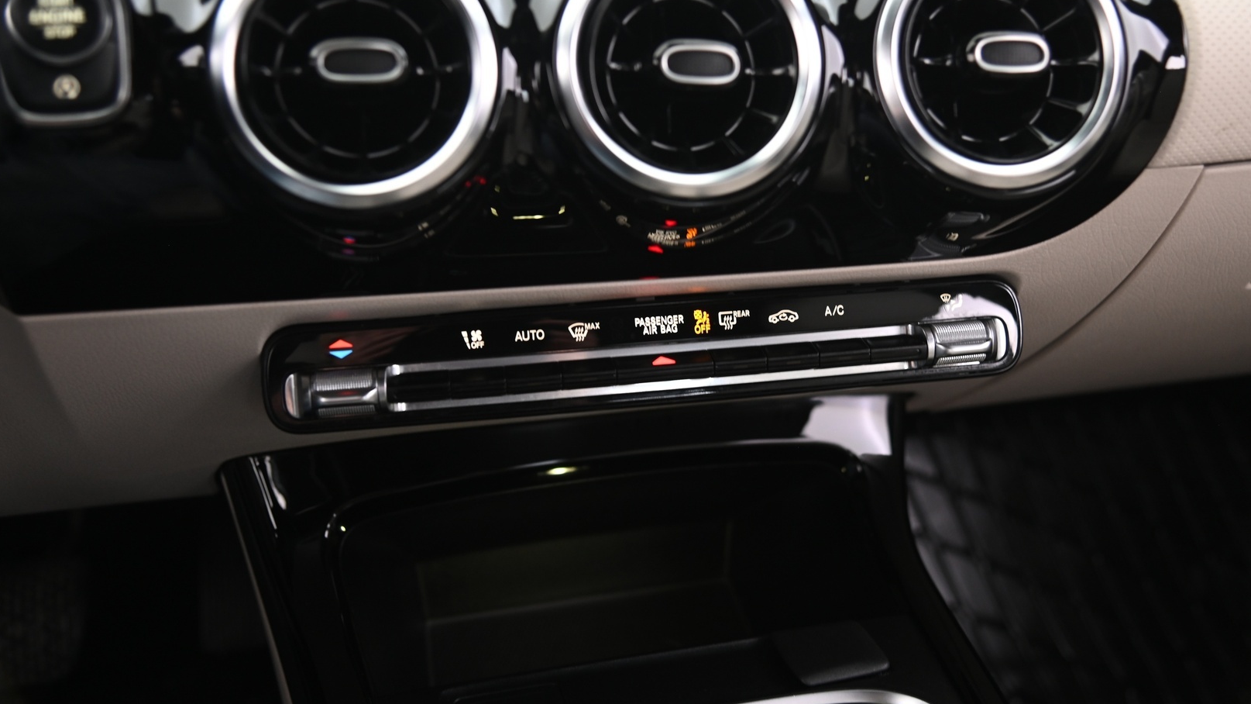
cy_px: 324
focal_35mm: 40
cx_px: 624
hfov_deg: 50.5
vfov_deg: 29.7
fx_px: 1327
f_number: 4
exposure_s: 1/6
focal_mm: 38
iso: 1250
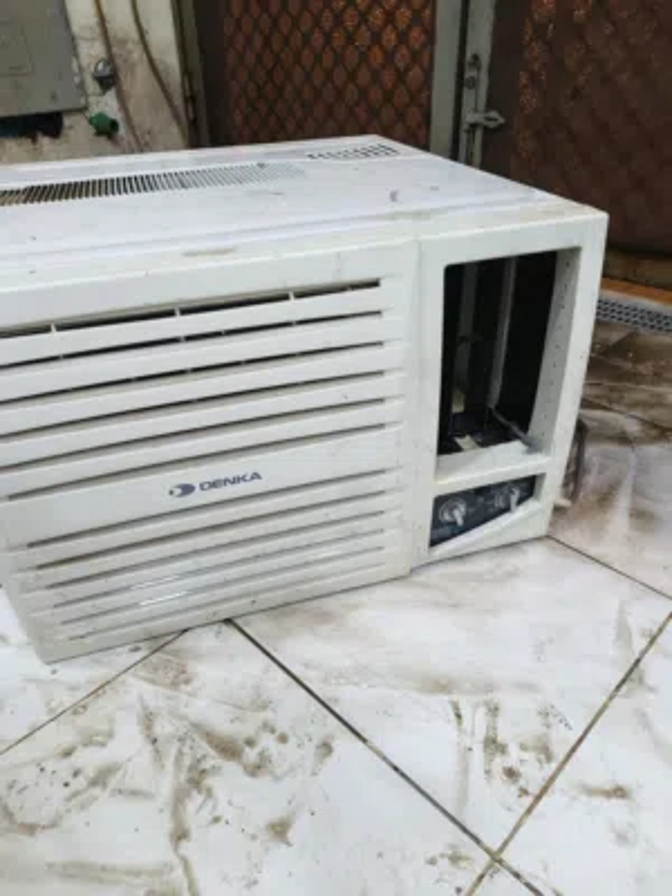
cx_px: 336
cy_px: 448
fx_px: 595
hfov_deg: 58.9
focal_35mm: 23
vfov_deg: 73.9
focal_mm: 5.56
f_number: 1.8
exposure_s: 1/50
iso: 320
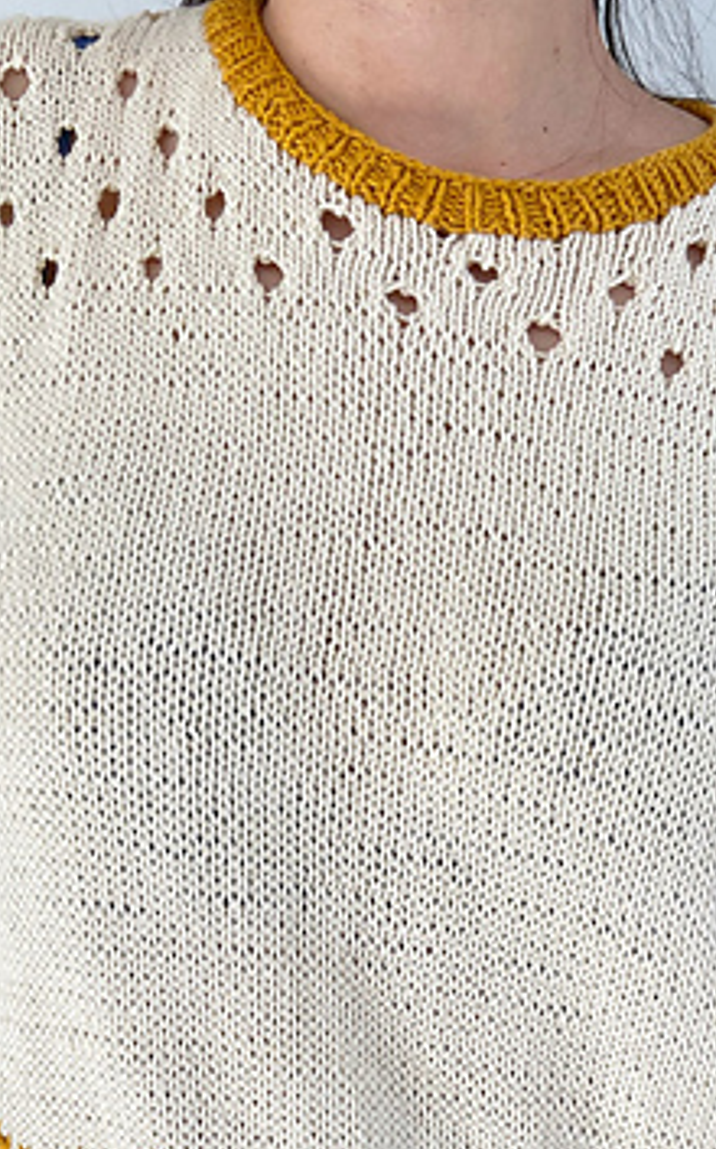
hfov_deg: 25.7
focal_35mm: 50
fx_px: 1564
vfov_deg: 38.2
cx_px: 423
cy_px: 983
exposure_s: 1/100
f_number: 1.8
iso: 64
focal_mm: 4.25
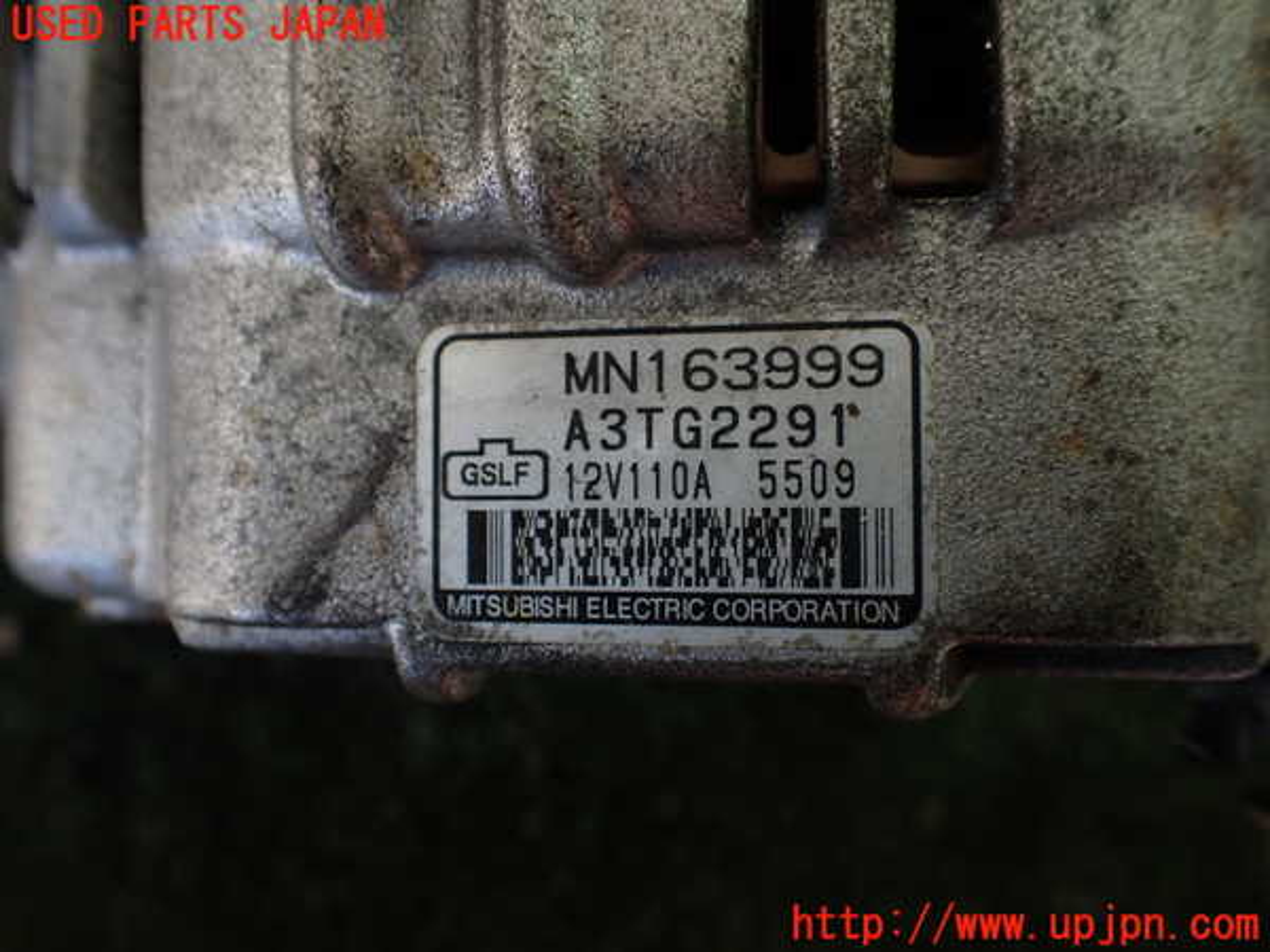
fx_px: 1101
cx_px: 635
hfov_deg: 60.0
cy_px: 476
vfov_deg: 46.8
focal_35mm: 30
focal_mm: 5.4
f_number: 2.3
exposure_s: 1/125
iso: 200
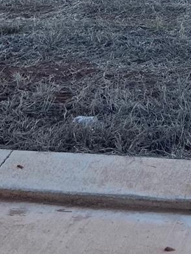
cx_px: 272
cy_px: -174
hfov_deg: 13.6
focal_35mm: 103
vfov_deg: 16.6
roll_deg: +1.3
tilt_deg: +1.7
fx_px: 758
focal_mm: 5.1
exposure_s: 1/1372
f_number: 1.6
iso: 50
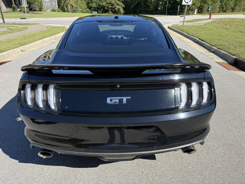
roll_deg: +0.3
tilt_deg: -26.8
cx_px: 122
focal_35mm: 24
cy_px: 92
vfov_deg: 56.8
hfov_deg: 71.6
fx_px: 170
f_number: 1.78
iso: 100
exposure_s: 1/2232
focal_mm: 6.76
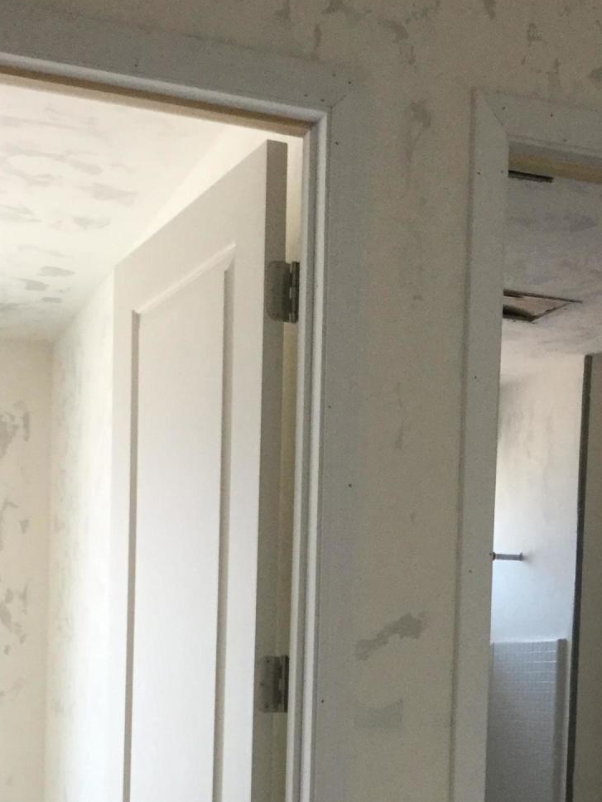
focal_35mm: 64
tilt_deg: -4.4
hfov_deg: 22.9
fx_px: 1484
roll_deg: -2.6
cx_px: 382
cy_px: 767
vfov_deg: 28.7
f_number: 2.4
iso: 40
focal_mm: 3.3
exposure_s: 1/30
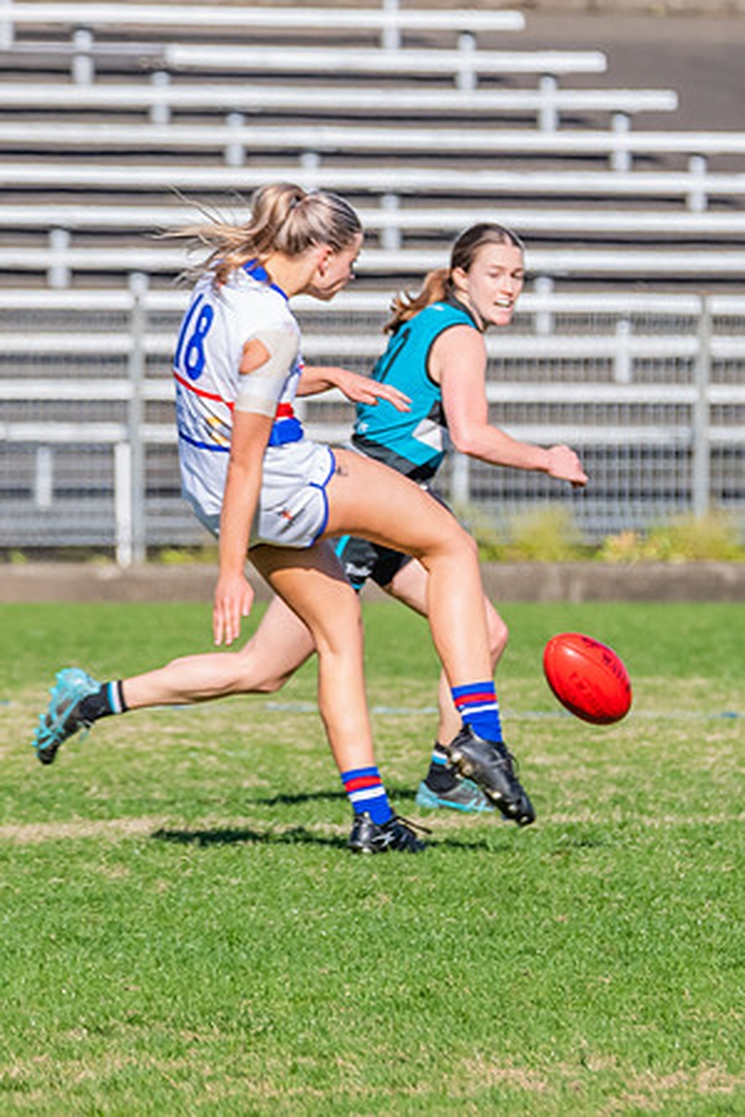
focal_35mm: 1022
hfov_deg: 1.3
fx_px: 31731
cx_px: 669
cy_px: 518
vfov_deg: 2.0
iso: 800
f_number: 10
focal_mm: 420
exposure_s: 1/1600
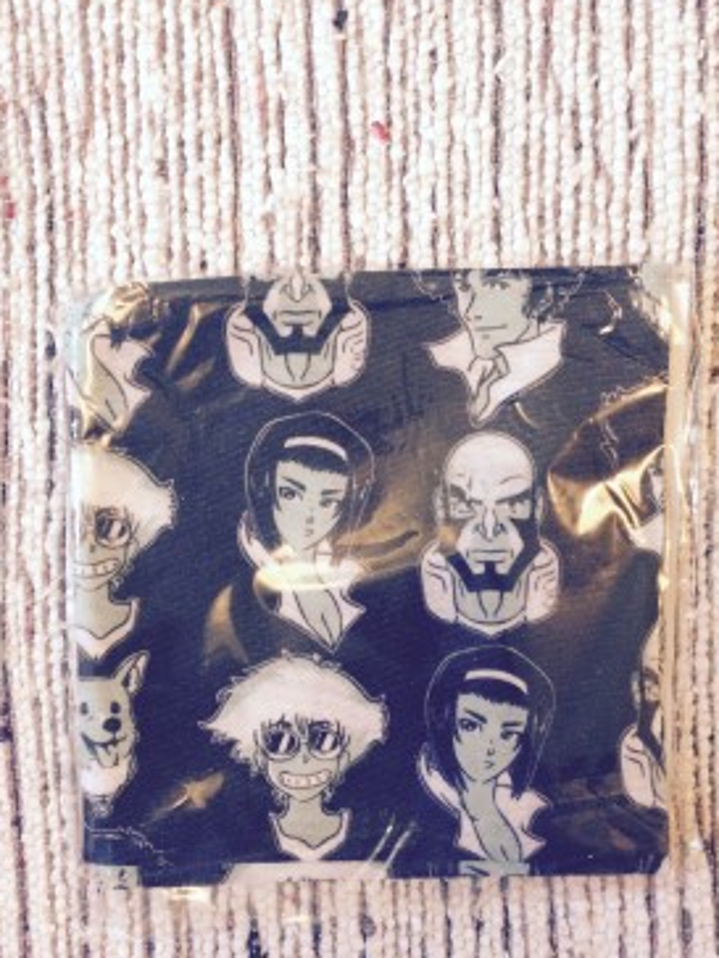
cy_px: 528
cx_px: 363
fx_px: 942
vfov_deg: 53.9
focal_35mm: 34
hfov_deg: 41.8
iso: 200
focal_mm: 4.15
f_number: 2.2
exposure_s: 1/30
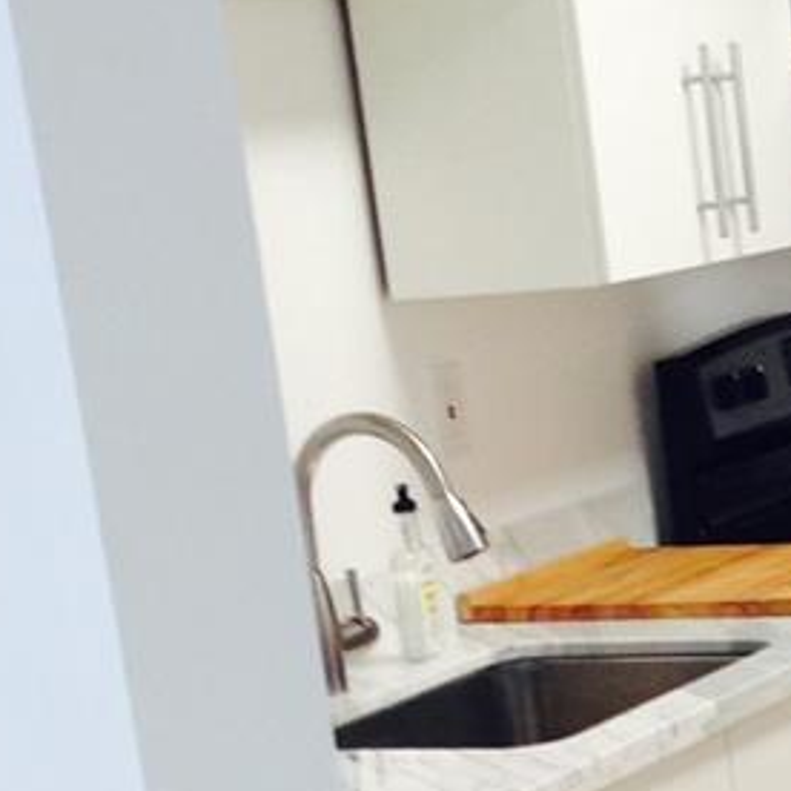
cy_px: 834
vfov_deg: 13.5
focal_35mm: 127
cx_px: 977
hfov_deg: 13.3
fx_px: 3283
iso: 50
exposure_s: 1/24
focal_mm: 4.12
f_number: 2.4
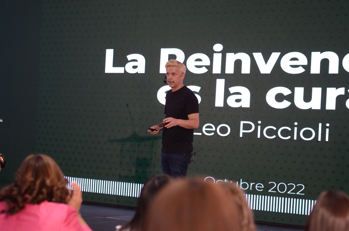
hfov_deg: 19.5
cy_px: 116
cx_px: 174
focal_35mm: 105
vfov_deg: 13.0
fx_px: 1016
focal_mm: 70
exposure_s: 1/125
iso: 1000
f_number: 2.8
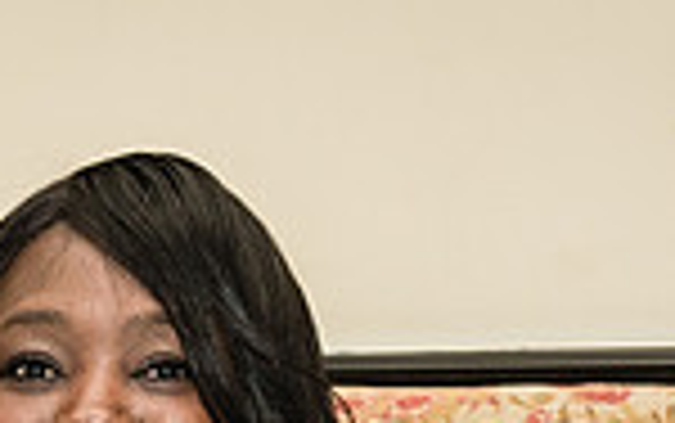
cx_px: -127
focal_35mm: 116
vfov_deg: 10.5
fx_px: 2136
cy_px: 825
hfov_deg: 17.2
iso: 2000
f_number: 4.5
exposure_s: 1/250
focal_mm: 24
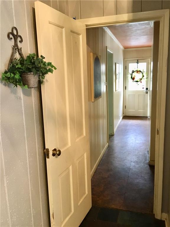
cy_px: 114
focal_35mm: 29
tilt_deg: -11.5
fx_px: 190
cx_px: 85
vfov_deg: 61.7
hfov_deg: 48.2
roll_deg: +2.3
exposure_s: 1/20
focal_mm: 4.15
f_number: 2.2
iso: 200
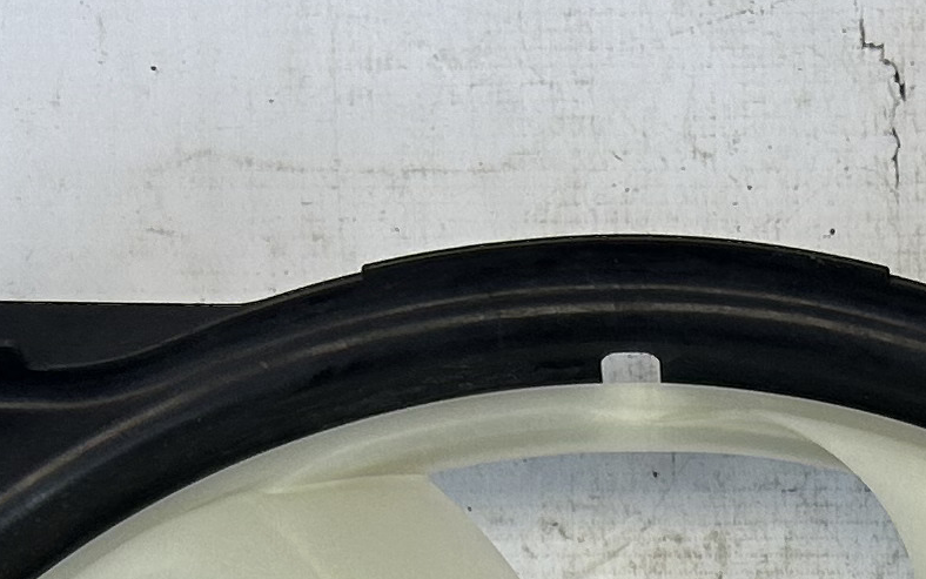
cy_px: 1555
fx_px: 3559
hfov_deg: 14.5
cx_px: 971
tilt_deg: -85.6
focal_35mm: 141
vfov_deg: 8.3
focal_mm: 5.7
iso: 50
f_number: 1.5
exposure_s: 1/372
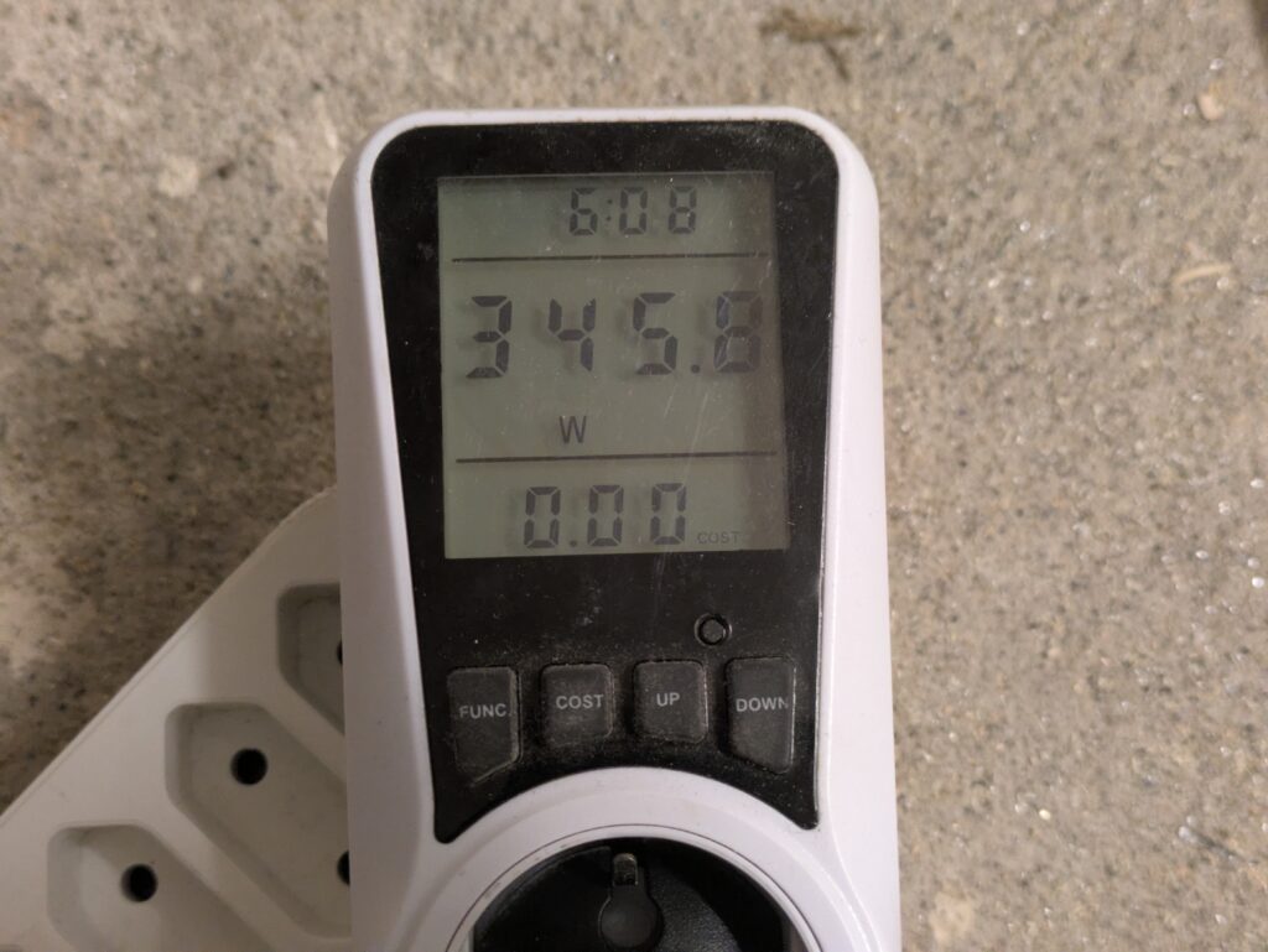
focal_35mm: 51
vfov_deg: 28.6
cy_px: 476
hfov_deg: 37.5
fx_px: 1869
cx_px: 634
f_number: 1.89
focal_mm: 5.43
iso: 552
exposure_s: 1/50
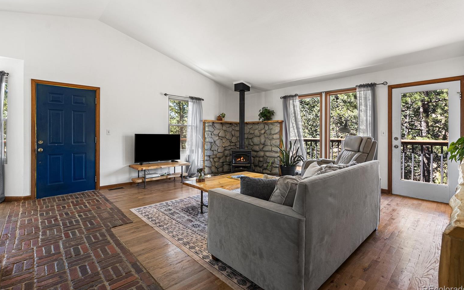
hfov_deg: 94.3
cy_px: 134
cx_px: 229
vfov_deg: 67.9
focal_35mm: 17
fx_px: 215
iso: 200
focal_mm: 16
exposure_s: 1/80
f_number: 8
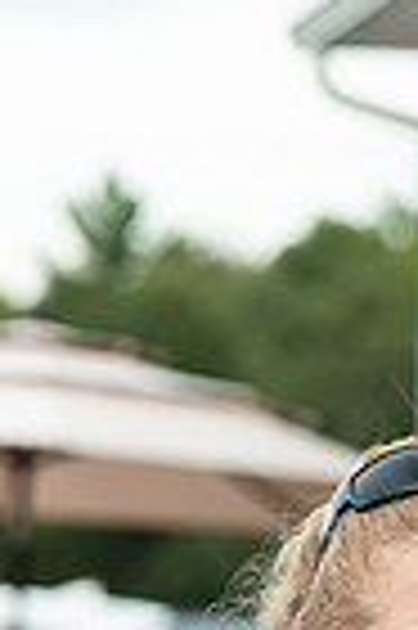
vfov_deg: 5.8
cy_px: 817
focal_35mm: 352
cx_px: 1196
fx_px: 6145
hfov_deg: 3.8
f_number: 4
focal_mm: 85
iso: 640
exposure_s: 1/200
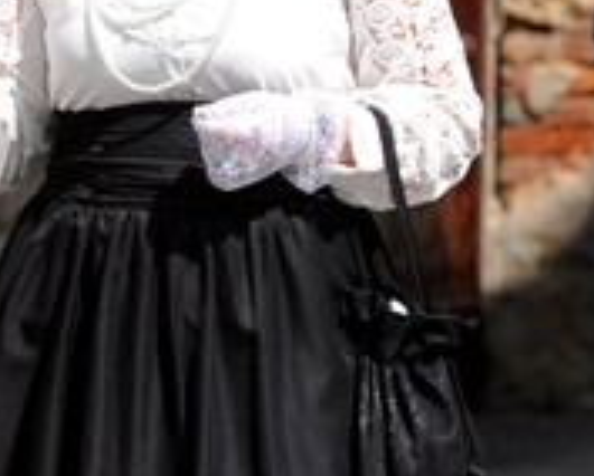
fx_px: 15241
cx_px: -782
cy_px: 236
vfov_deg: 1.8
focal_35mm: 866
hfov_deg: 2.2
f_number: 6.3
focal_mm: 160
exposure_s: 1/3200
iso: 1000
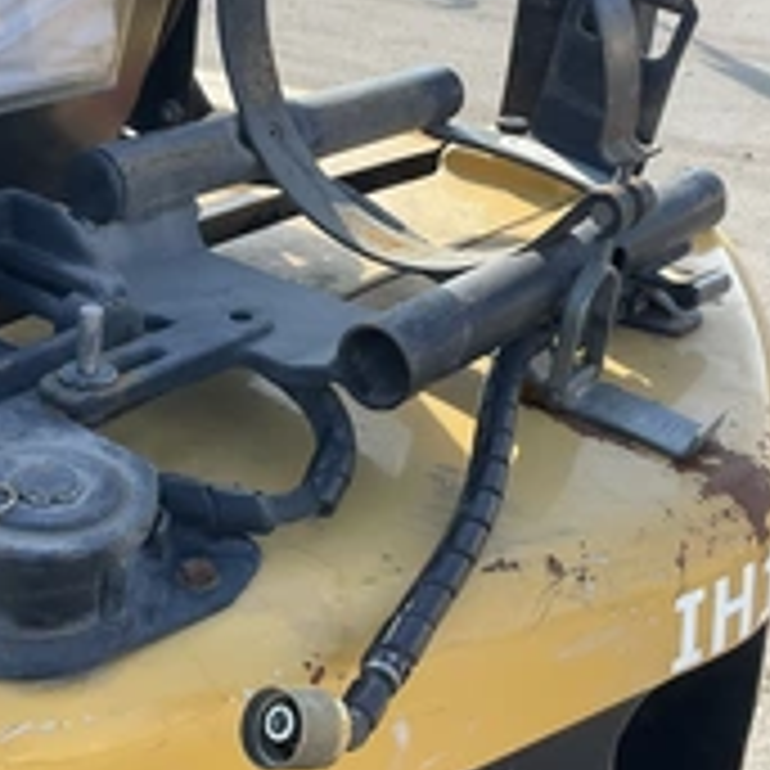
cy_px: 275
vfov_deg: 28.5
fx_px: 1510
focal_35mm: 60
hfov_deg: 28.6
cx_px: 378
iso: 25
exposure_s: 1/340
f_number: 1.8
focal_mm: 3
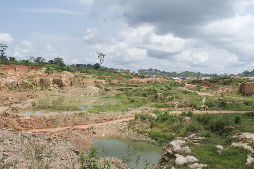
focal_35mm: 36
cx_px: 127
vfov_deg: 36.9
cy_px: 84
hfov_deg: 53.1
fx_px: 254
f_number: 10
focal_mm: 24
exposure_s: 1/400
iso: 200
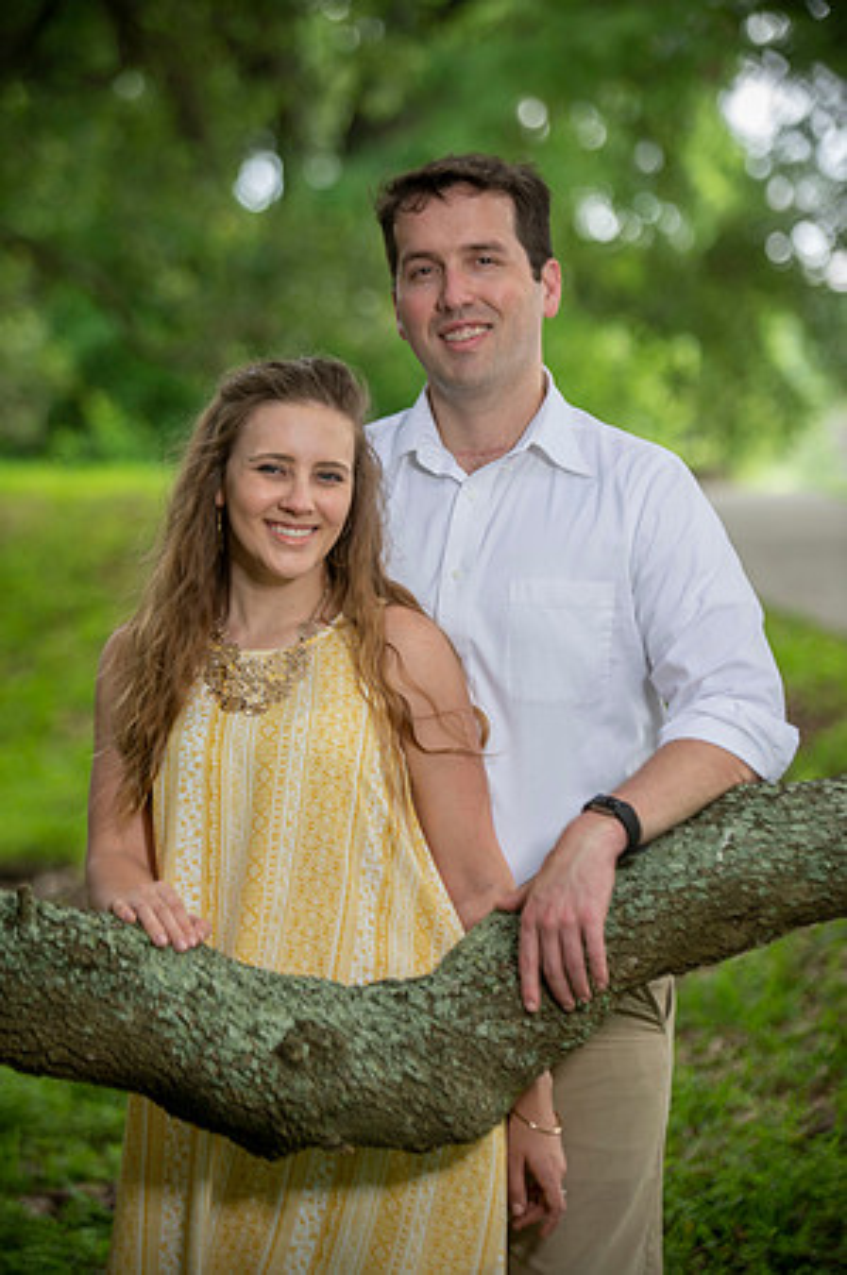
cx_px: 424
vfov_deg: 18.3
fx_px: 3962
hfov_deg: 12.2
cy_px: 638
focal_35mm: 112
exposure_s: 1/100
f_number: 2.8
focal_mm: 112
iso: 125
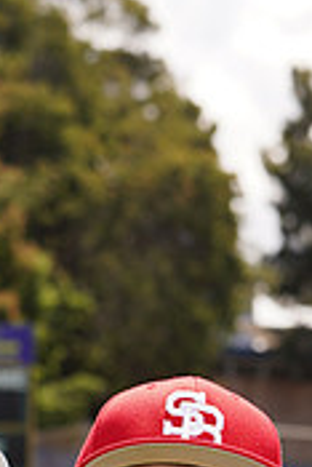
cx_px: 28
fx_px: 4307
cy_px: 758
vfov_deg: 6.1
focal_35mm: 332
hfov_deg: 4.1
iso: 100
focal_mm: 100
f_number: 9
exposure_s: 1/160
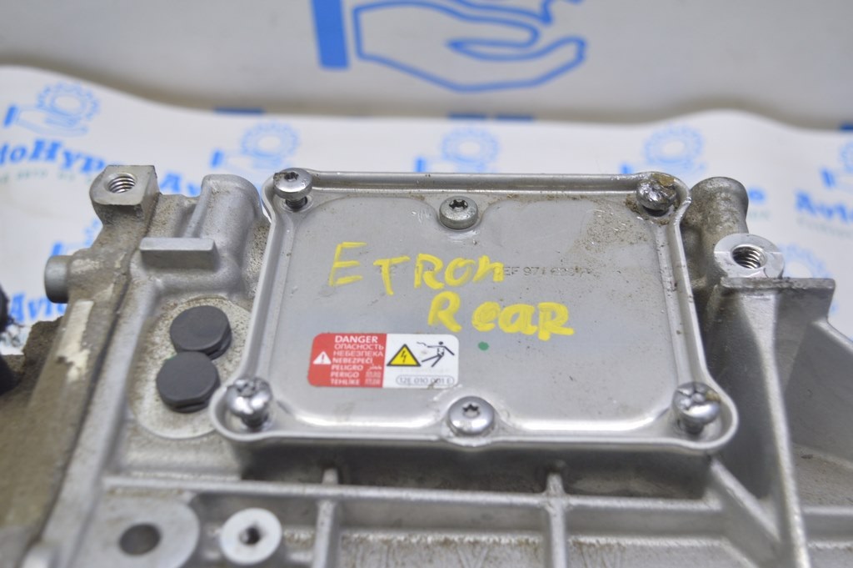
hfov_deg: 43.6
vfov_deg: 29.8
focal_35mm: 45
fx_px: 1065
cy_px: 284
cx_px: 426
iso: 400
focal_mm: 30
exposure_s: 1/25
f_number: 5.6
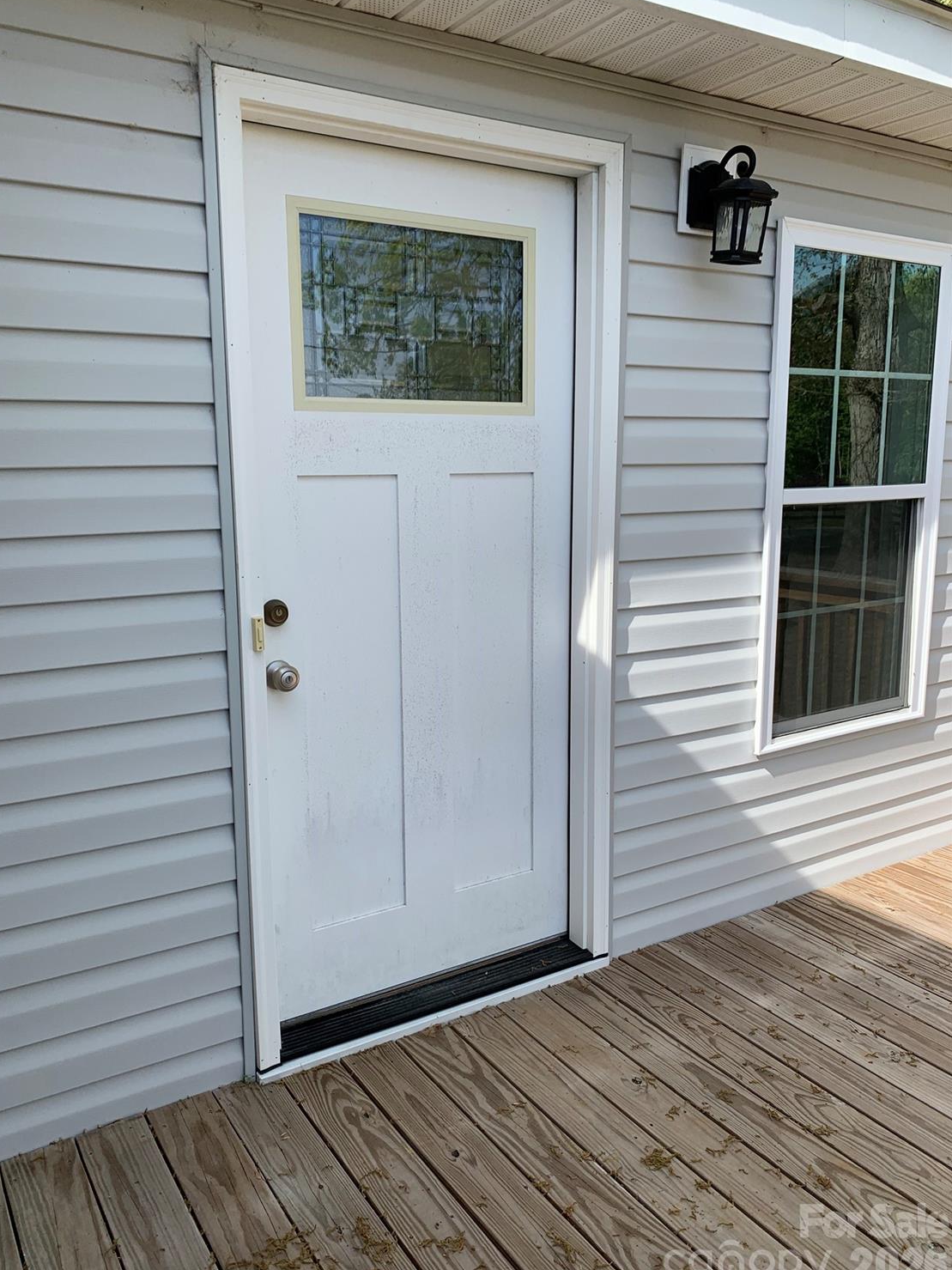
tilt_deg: -10.2
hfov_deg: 51.3
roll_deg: +0.4
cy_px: 640
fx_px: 990
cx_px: 459
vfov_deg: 65.3
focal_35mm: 27
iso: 25
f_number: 1.8
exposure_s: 1/1136
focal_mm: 4.25
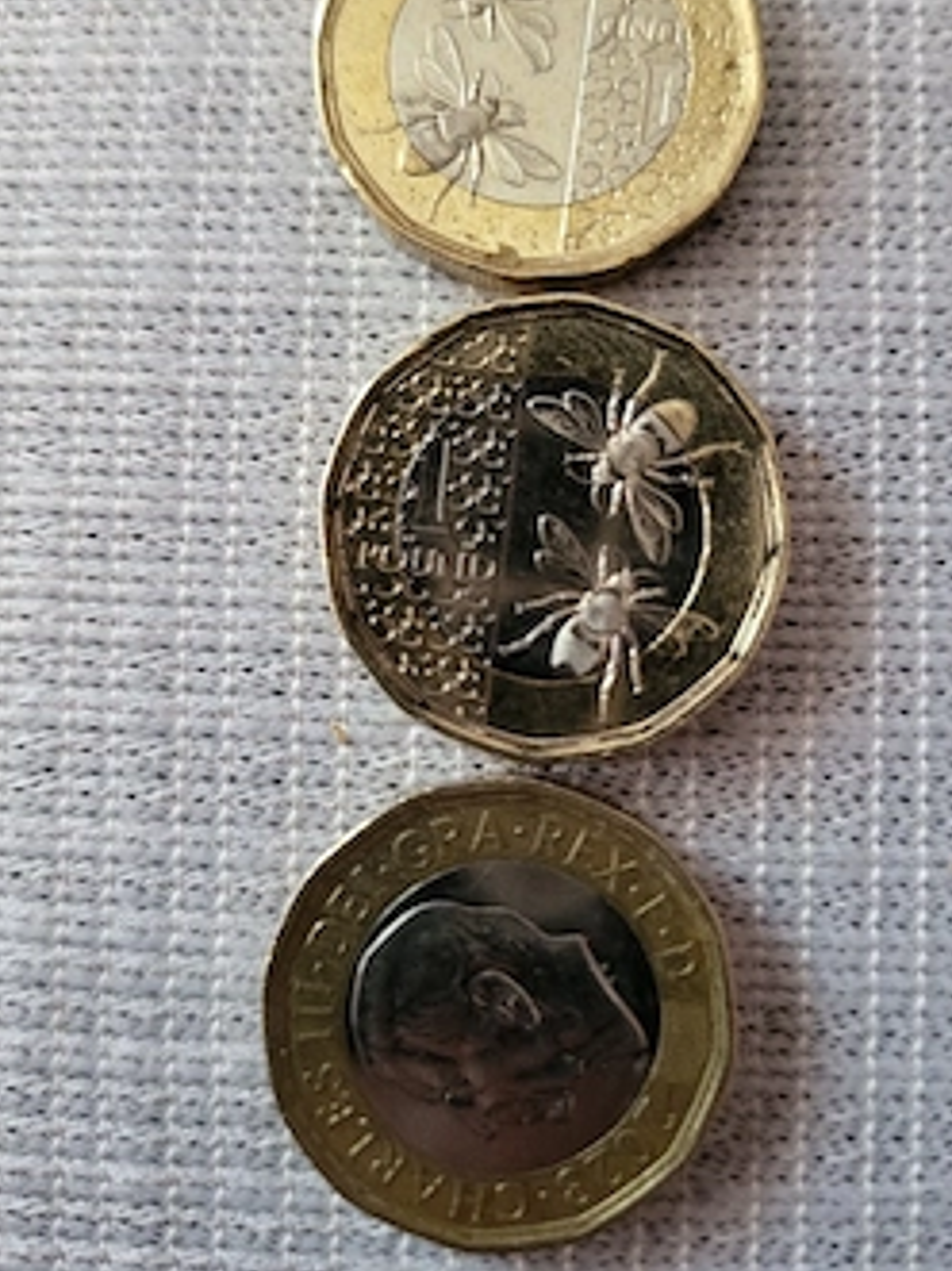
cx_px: 537
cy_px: 541
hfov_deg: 48.1
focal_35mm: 29
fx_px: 1064
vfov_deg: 61.4
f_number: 1.8
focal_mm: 5
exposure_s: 1/33.4
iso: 500
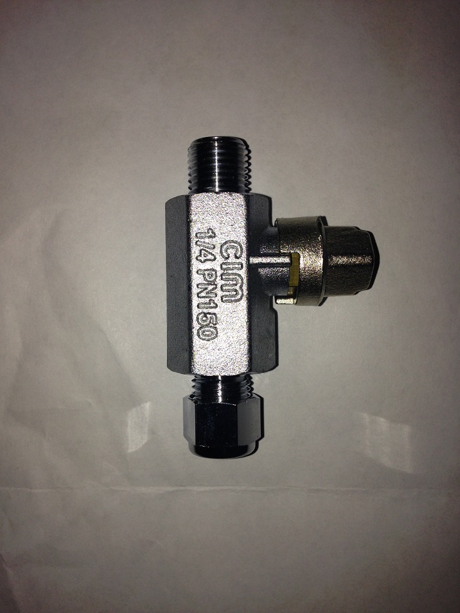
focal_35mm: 33
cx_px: 230
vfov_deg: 55.4
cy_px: 306
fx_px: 585
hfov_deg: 42.9
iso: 50
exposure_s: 1/512
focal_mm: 4.12
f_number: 2.4
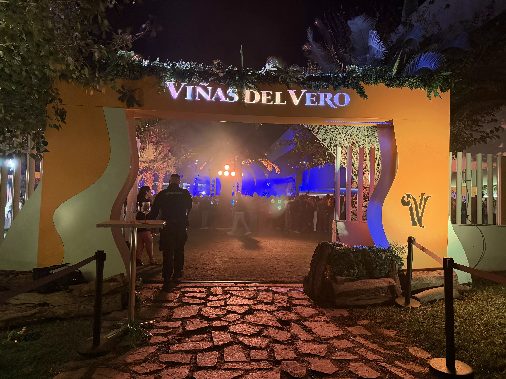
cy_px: 190
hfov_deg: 71.6
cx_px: 253
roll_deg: -1.9
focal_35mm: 24
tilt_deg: +2.5
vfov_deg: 56.8
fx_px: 351
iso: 800
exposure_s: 1/60
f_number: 1.78
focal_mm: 6.76
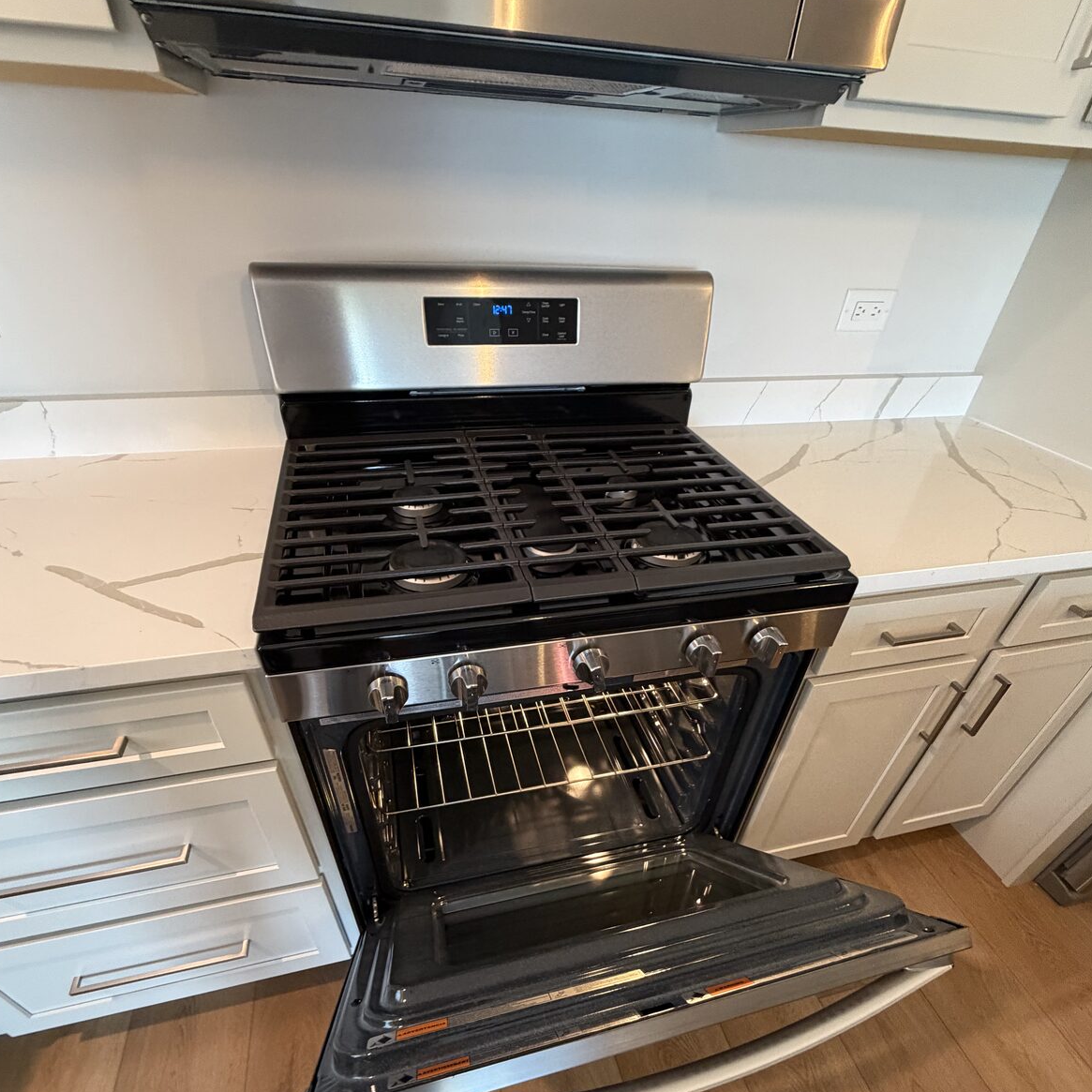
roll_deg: -4.9
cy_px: 677
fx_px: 607
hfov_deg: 84.0
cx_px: 550
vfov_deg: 82.5
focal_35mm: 17
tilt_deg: -39.0
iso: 400
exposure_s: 1/60
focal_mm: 2.22
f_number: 2.2
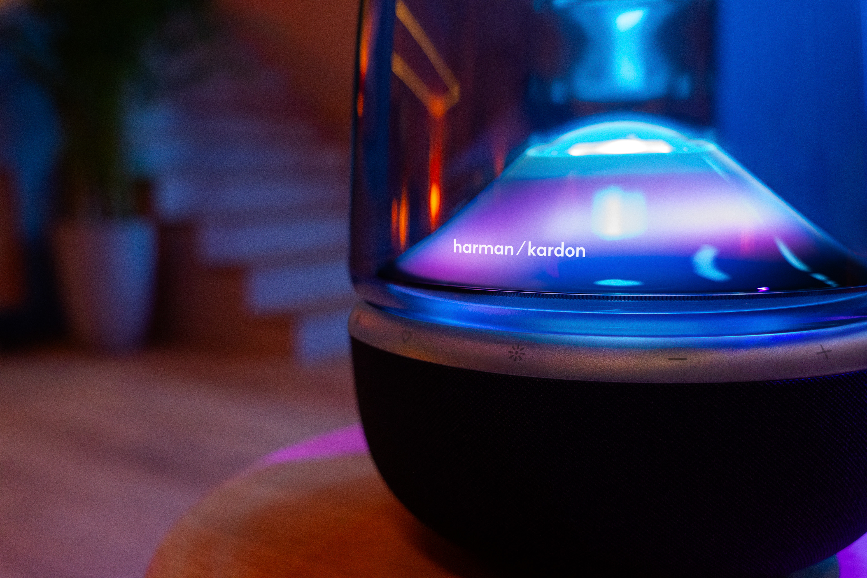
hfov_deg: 55.8
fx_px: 819
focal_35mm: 34
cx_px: 434
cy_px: 289
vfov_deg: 38.9
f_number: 4
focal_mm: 34
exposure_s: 1/30
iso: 2500
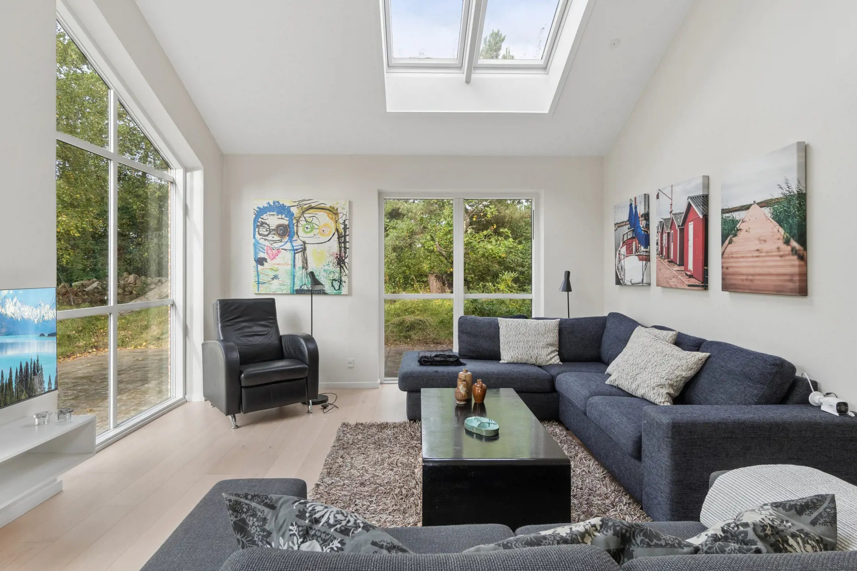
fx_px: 428
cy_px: 286
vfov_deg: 67.4
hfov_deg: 90.0
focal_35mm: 18
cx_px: 428
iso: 200
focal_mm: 12
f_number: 8
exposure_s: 1/40
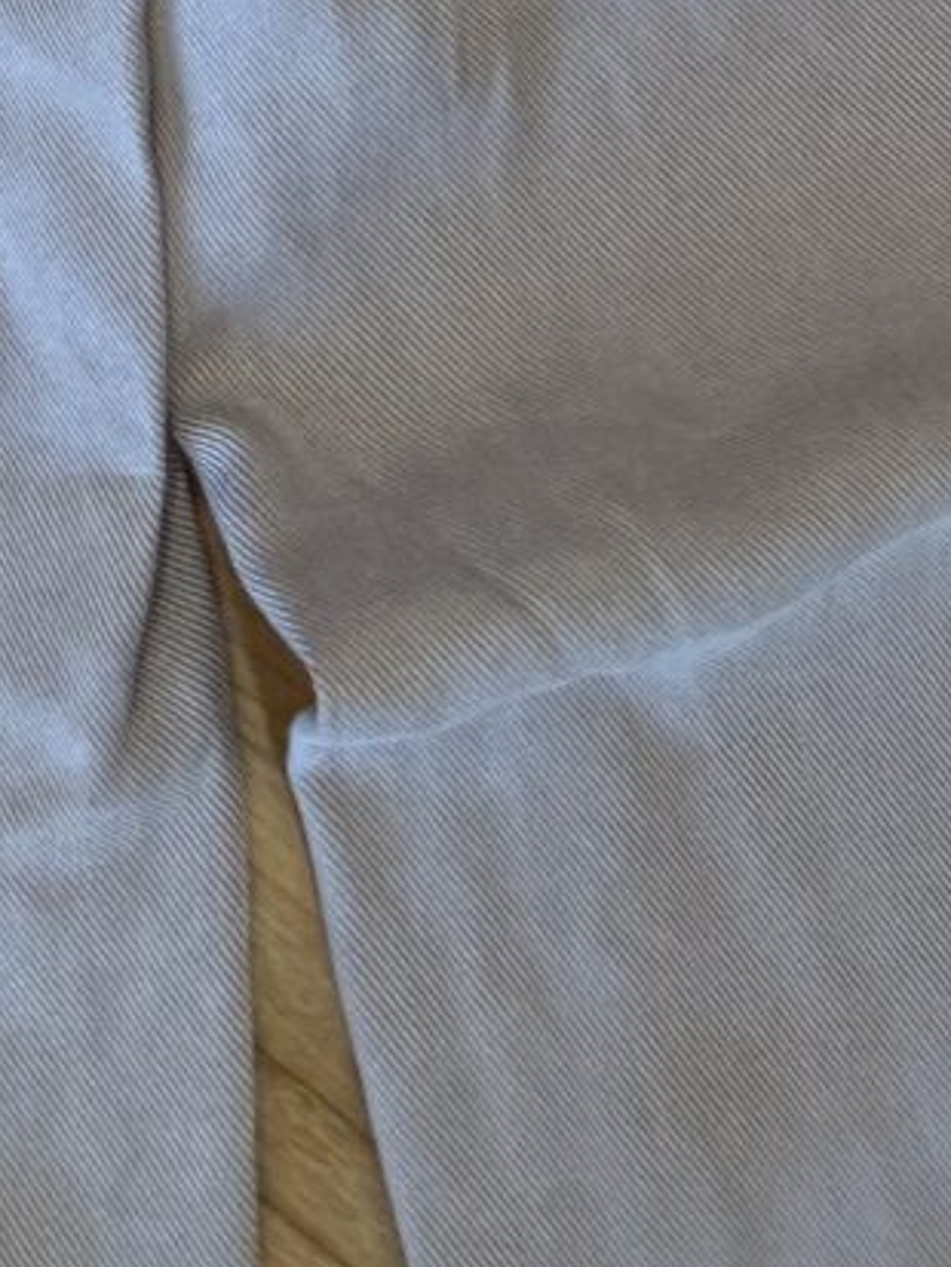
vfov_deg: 12.9
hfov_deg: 12.2
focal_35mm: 119
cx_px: -212
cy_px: -1733
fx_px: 4357
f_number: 1.78
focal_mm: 6.76
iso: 200
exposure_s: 1/60
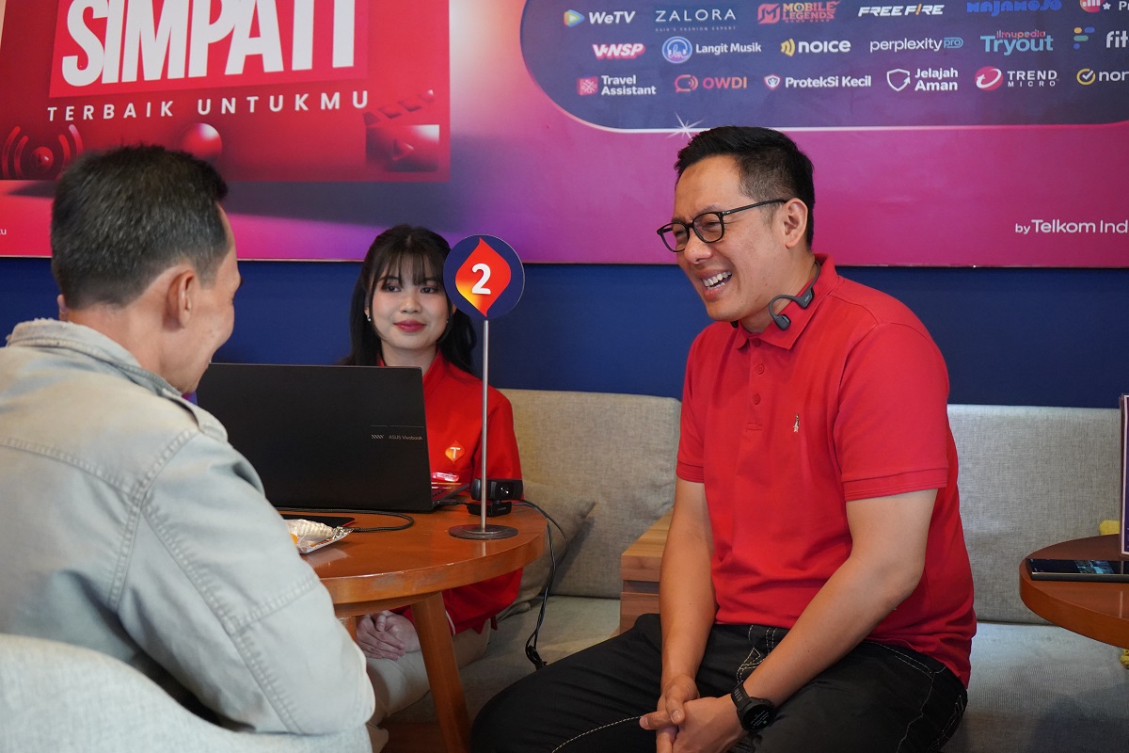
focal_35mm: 48
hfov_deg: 41.1
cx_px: 564
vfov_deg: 28.1
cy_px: 376
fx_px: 1505
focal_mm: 48
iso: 6400
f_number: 4.5
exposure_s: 1/160
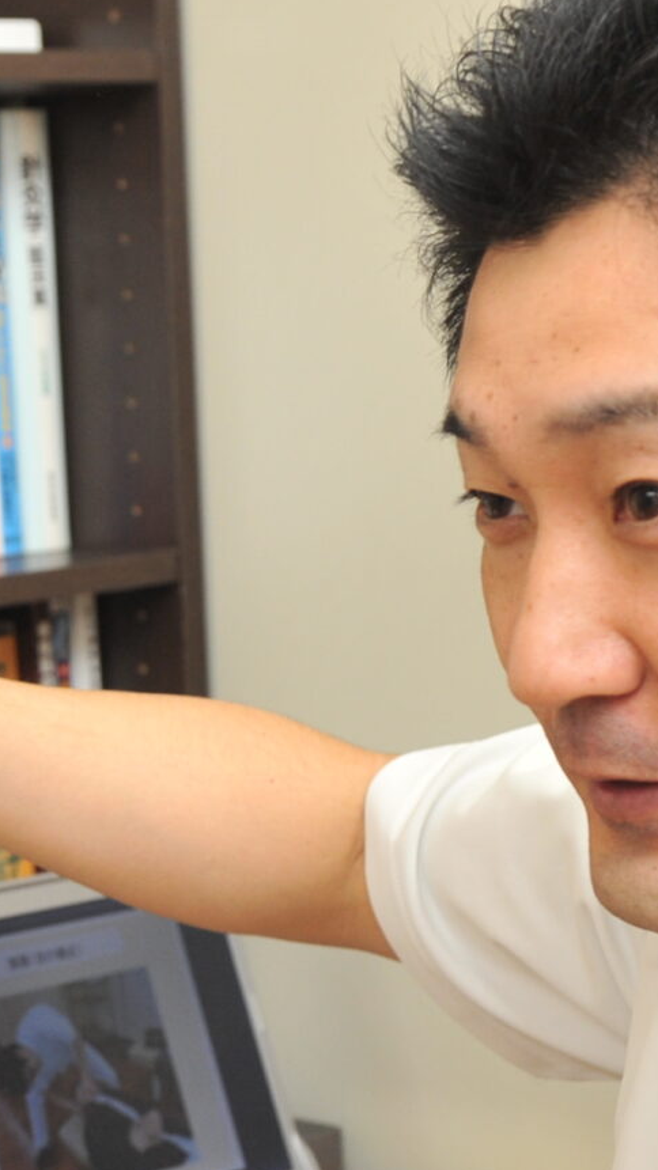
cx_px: -137
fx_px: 3383
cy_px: 858
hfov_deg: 10.9
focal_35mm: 109
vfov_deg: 19.5
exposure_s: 1/125
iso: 1000
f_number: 4
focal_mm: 35
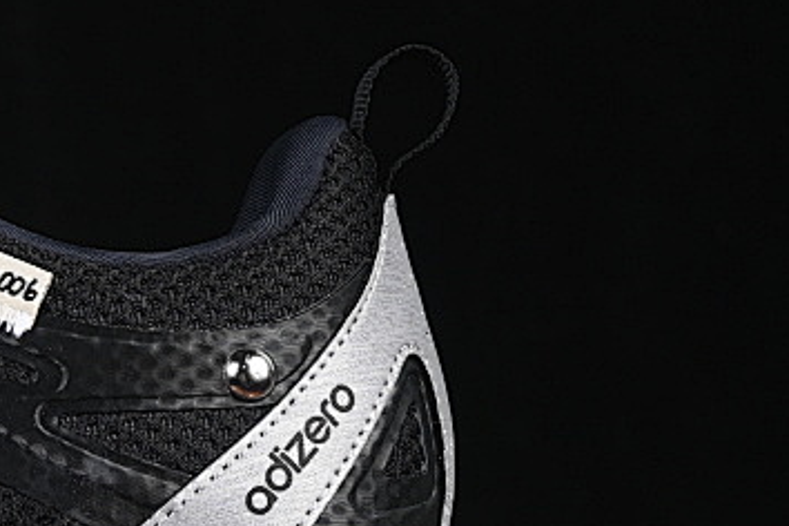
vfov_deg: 6.0
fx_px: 5019
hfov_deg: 8.8
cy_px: 185
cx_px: -350
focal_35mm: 229
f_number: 6.3
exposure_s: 1/60
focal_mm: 50
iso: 160
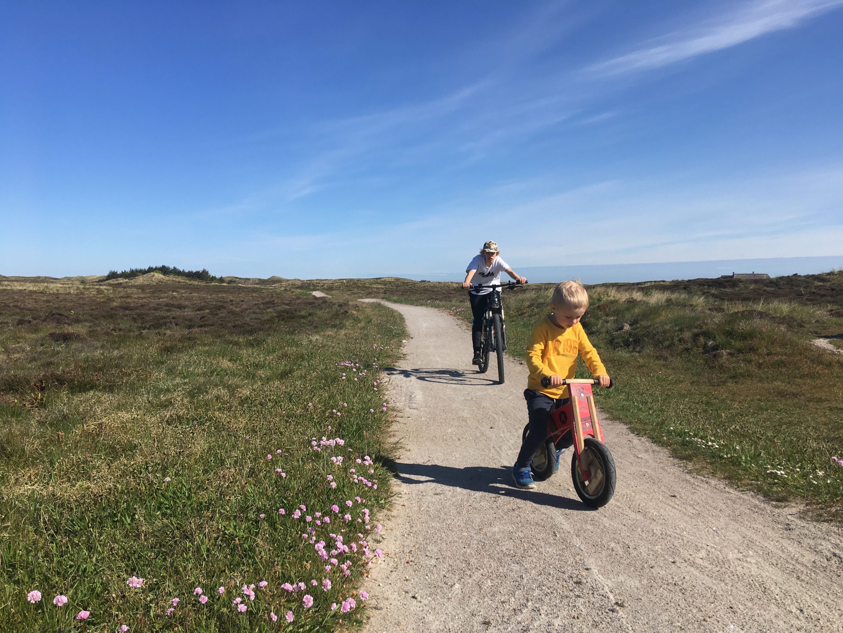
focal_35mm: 29
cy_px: 316
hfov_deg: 61.7
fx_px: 706
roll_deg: +0.3
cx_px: 422
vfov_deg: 48.2
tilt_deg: -3.7
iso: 25
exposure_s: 1/2024
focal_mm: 4.15
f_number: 2.2
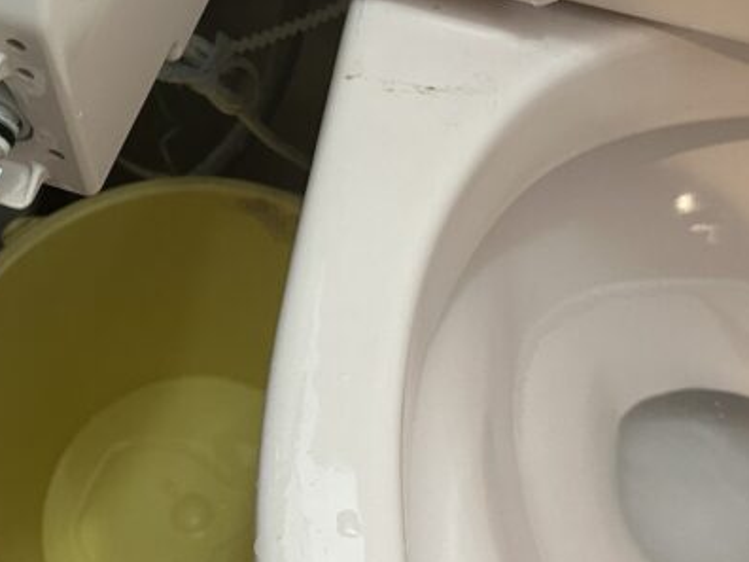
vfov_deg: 23.3
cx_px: 246
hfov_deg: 30.9
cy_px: 115
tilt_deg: -53.0
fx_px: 1342
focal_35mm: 62
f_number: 1.78
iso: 320
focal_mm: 6.86
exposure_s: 1/60
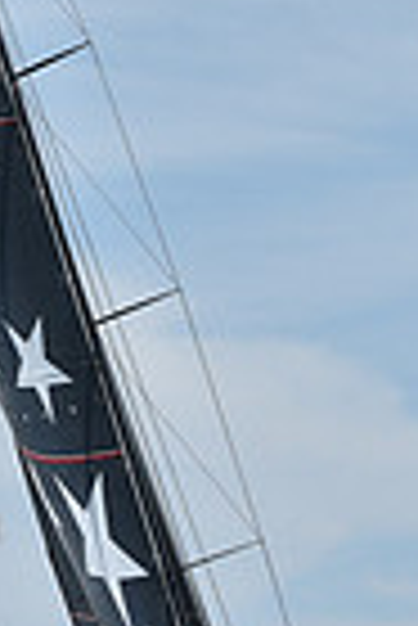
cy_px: -162
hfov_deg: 4.1
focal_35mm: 334
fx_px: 5802
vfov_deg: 6.1
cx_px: 236
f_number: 9
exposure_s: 1/1250
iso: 250
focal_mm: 80
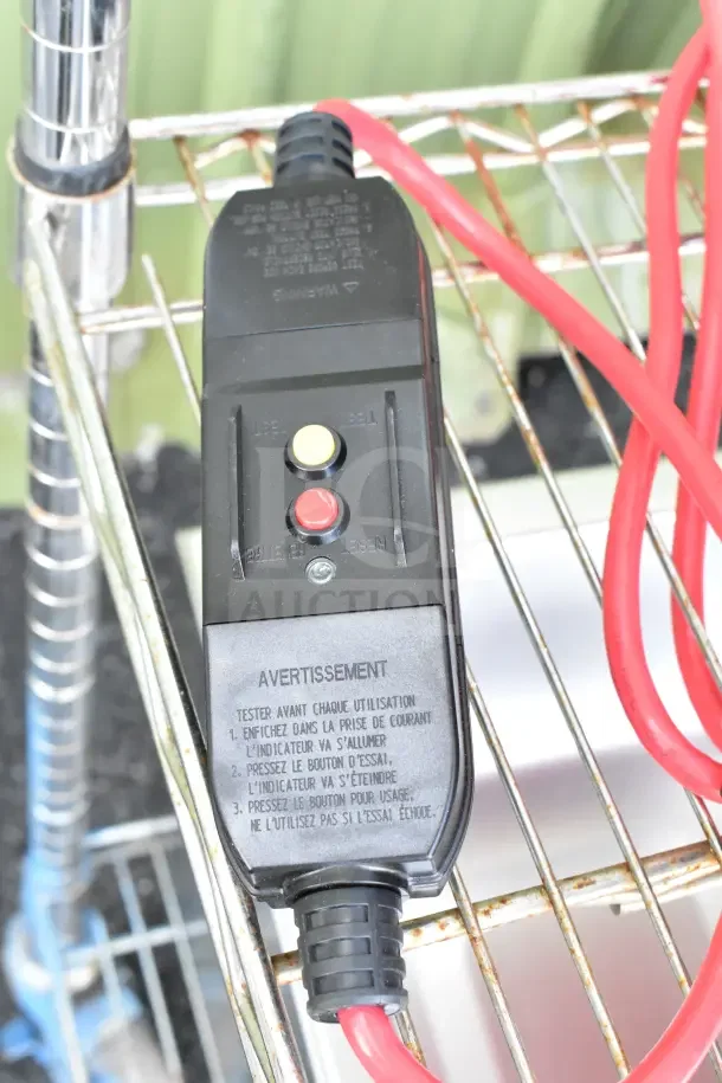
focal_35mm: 54
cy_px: 542
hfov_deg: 25.1
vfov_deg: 36.9
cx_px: 361
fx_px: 1624
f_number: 7.1
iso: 6400
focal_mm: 36
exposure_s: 1/200
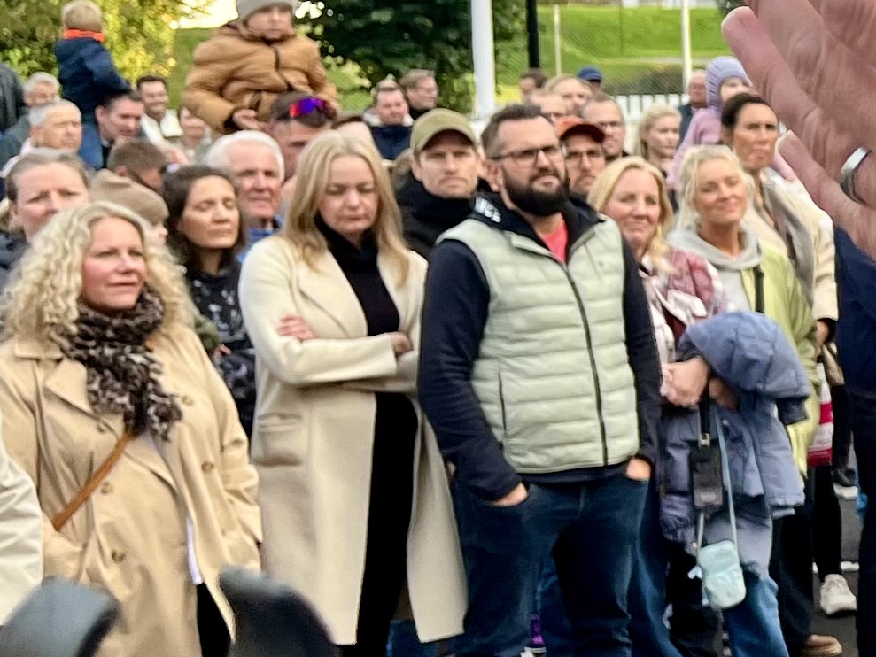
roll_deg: -1.2
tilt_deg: -6.6
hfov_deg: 15.7
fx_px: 2683
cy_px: 266
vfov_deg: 14.0
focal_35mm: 106
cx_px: 1603
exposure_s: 1/478
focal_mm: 5.1
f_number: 1.6
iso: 50
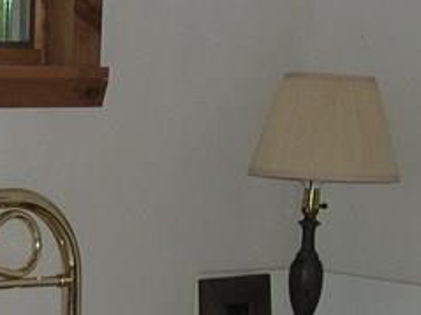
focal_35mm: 163
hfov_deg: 11.9
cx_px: -76
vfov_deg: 9.0
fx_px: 1981
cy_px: 331
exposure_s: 1/60
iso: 100
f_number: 2.8
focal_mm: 8
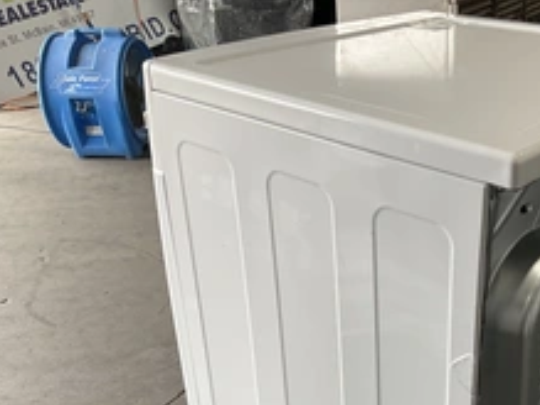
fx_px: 826
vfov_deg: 26.6
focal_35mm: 53
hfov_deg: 35.1
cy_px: 363
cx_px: 429
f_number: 1.8
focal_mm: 3
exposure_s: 1/122
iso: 32
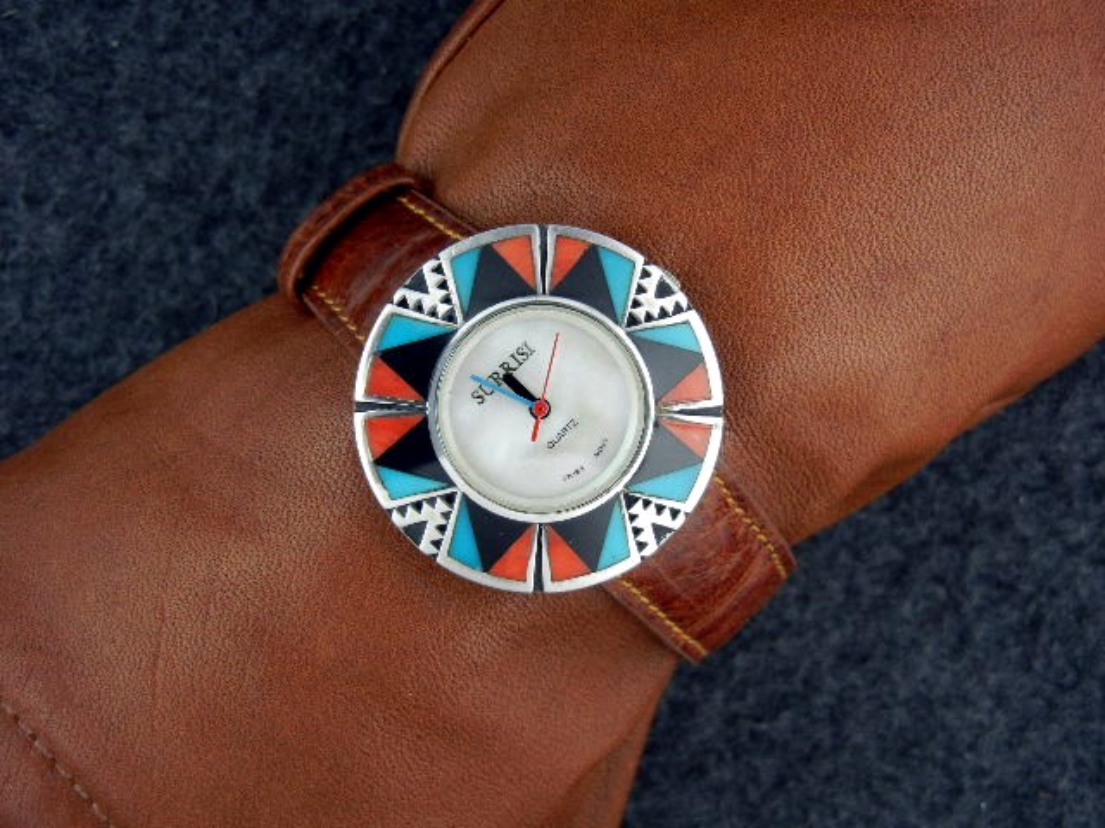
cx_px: 552
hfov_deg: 36.8
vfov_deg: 28.0
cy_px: 414
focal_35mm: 52
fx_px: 1660
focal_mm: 9.3
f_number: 3.9
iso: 200
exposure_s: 1/4.6
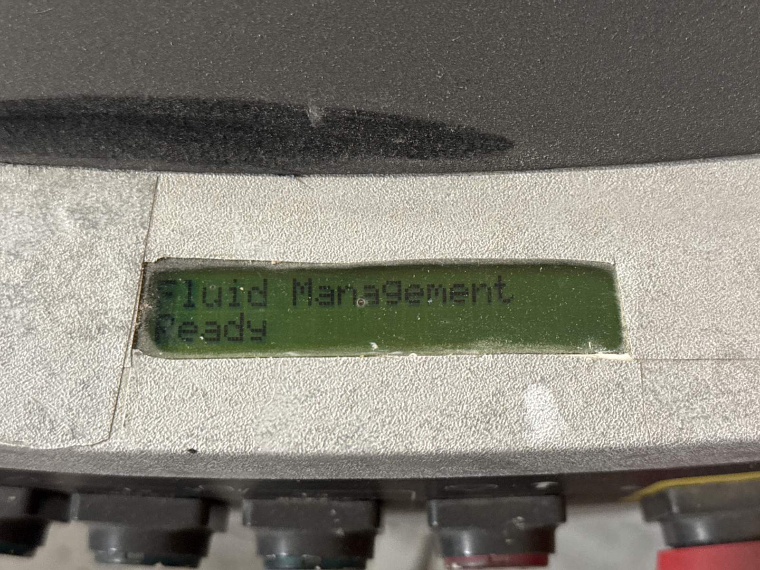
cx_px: 380
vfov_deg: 30.3
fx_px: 1054
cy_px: 285
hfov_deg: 39.7
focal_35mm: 48
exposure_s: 1/33
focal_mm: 6.76
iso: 400
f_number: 1.78
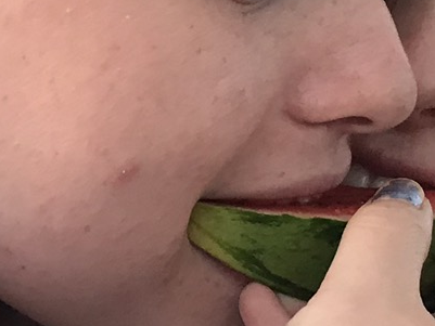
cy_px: 250
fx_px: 1798
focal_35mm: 143
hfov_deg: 13.7
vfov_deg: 10.4
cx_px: 84
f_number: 1.8
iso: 50
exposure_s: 1/17
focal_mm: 3.99
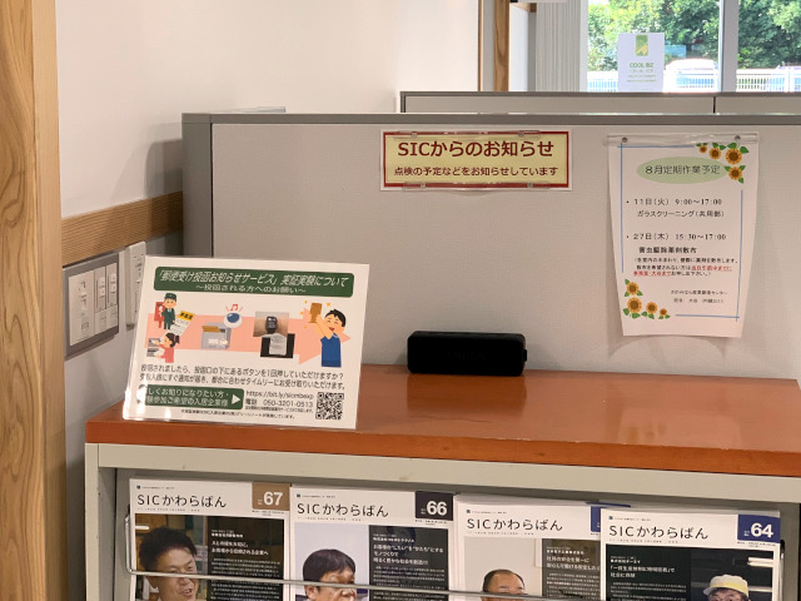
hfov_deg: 36.8
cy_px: 300
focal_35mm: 52
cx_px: 400
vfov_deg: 28.0
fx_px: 1203
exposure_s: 1/122
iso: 80
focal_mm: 6
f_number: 2.4
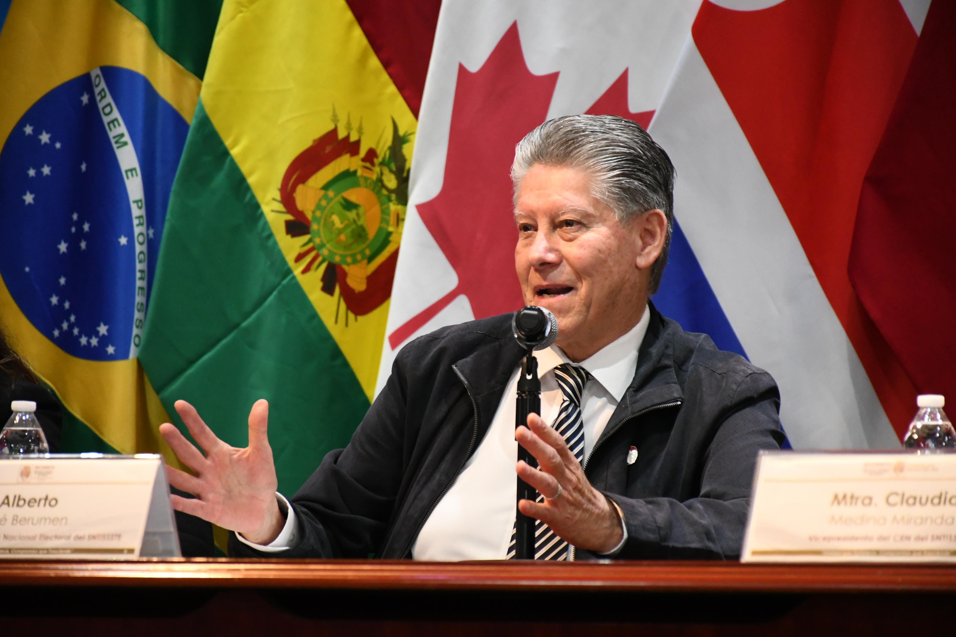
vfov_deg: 7.0
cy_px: 318
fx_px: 5178
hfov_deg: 10.5
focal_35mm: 195
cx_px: 478
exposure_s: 1/100
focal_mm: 130
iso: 4000
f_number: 5.6
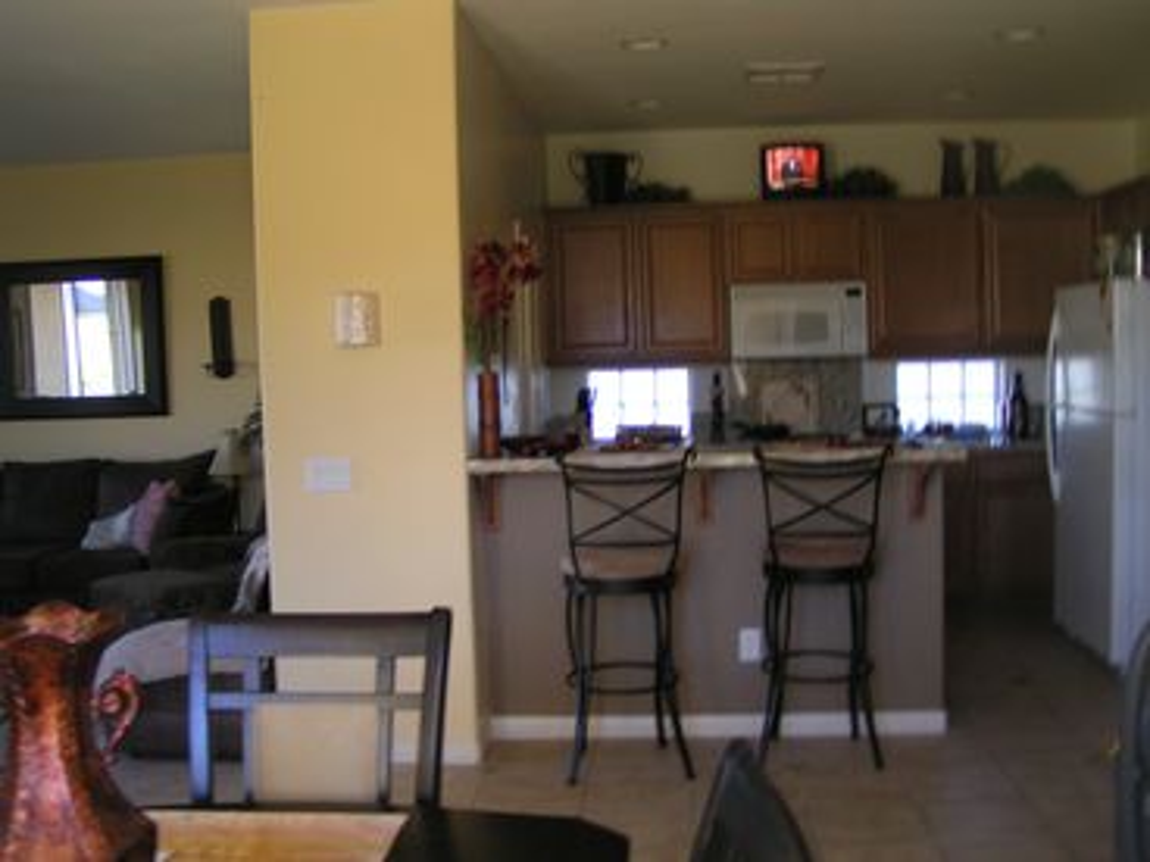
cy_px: 431
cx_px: 575
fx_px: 1262
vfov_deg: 37.7
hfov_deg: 49.0
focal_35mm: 38
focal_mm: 5.8
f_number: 2.8
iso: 80
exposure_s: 1/40
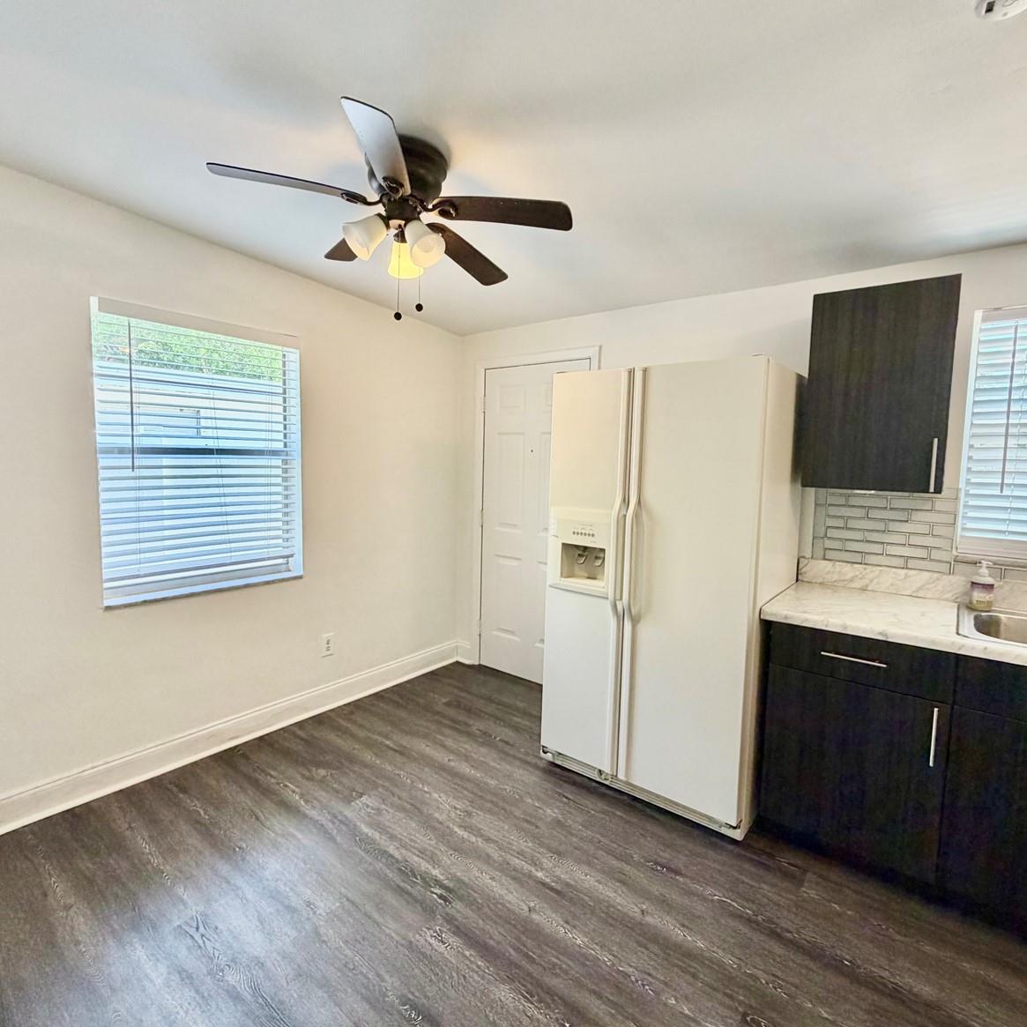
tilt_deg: -3.8
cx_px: 508
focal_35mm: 17
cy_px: 501
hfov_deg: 84.0
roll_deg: -1.0
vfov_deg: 84.0
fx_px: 571
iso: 200
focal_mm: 2.22
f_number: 2.2
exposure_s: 1/121
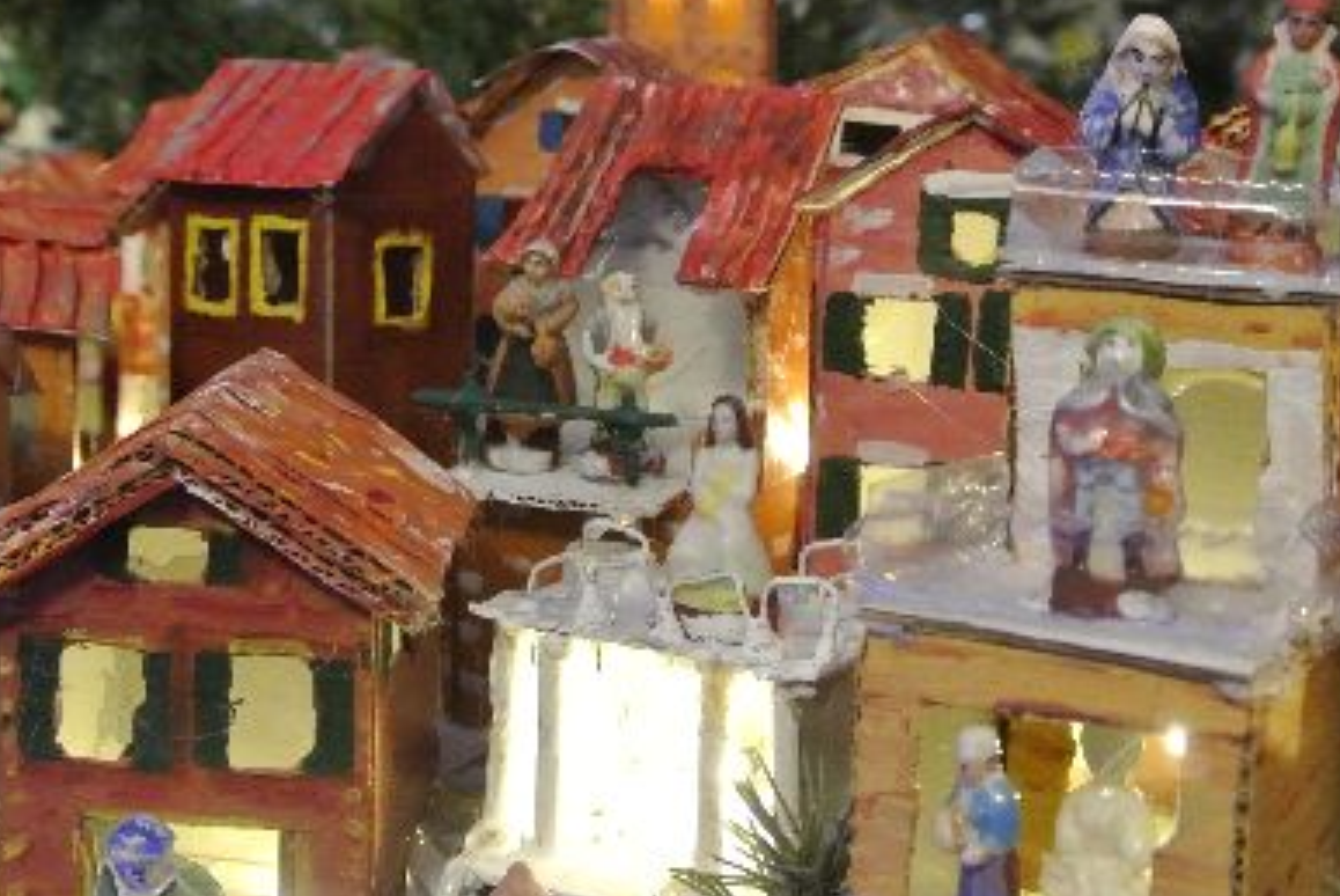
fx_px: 2086
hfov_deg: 35.6
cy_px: 276
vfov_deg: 24.1
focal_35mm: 56
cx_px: 673
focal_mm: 10
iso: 2200
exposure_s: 1/80
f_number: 3.5
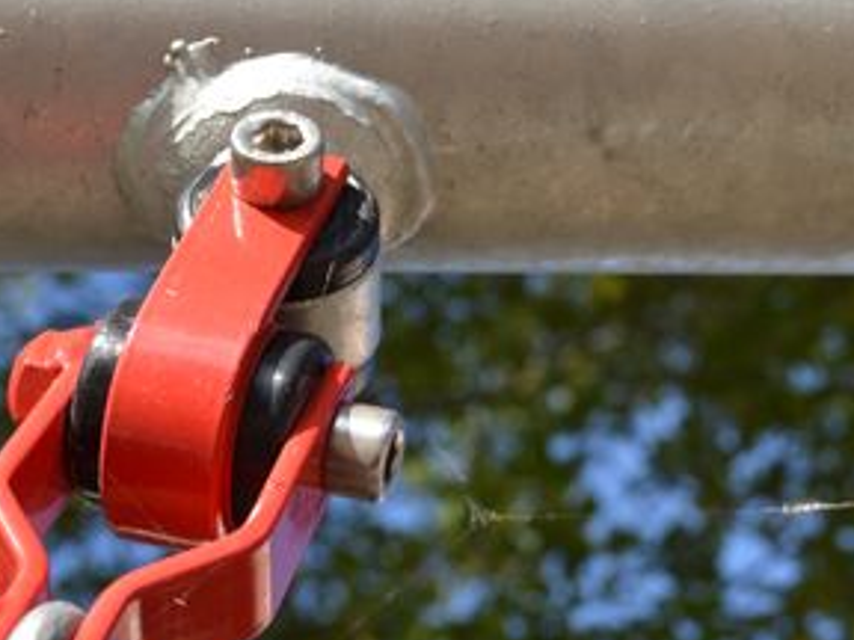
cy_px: 521
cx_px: 676
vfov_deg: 16.3
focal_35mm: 90
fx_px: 2220
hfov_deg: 21.5
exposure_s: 1/160
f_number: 6.3
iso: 100
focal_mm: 30
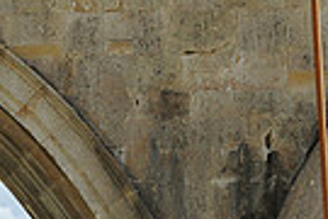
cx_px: -352
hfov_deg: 7.8
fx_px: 2278
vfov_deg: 5.5
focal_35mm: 250
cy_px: 117
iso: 1600
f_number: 6.3
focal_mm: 58
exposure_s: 1/3200
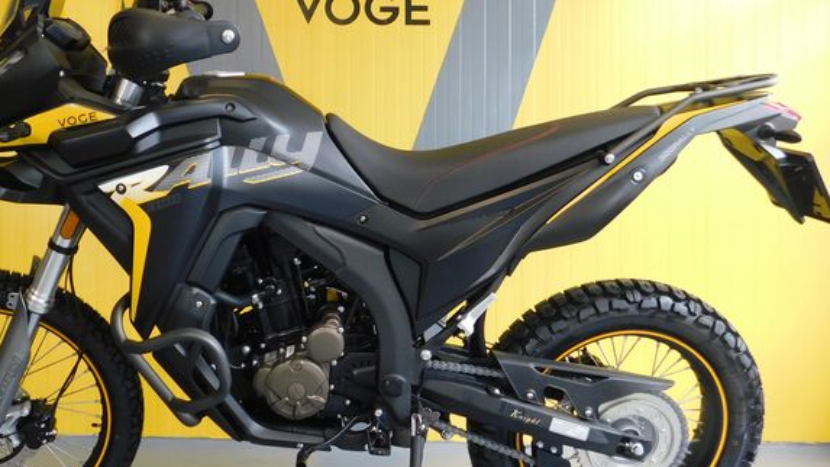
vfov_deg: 33.7
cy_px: 226
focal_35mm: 35
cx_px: 301
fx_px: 770
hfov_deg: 55.8
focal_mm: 4
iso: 125
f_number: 3
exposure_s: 1/40
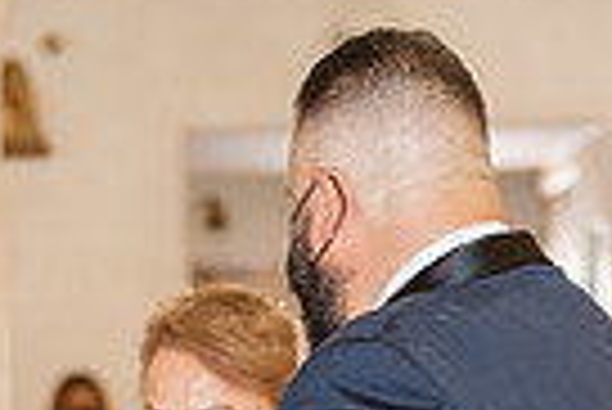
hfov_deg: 9.3
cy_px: 588
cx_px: 333
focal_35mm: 221
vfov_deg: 6.2
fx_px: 3761
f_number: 2.8
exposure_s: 1/160
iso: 1000
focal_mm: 52
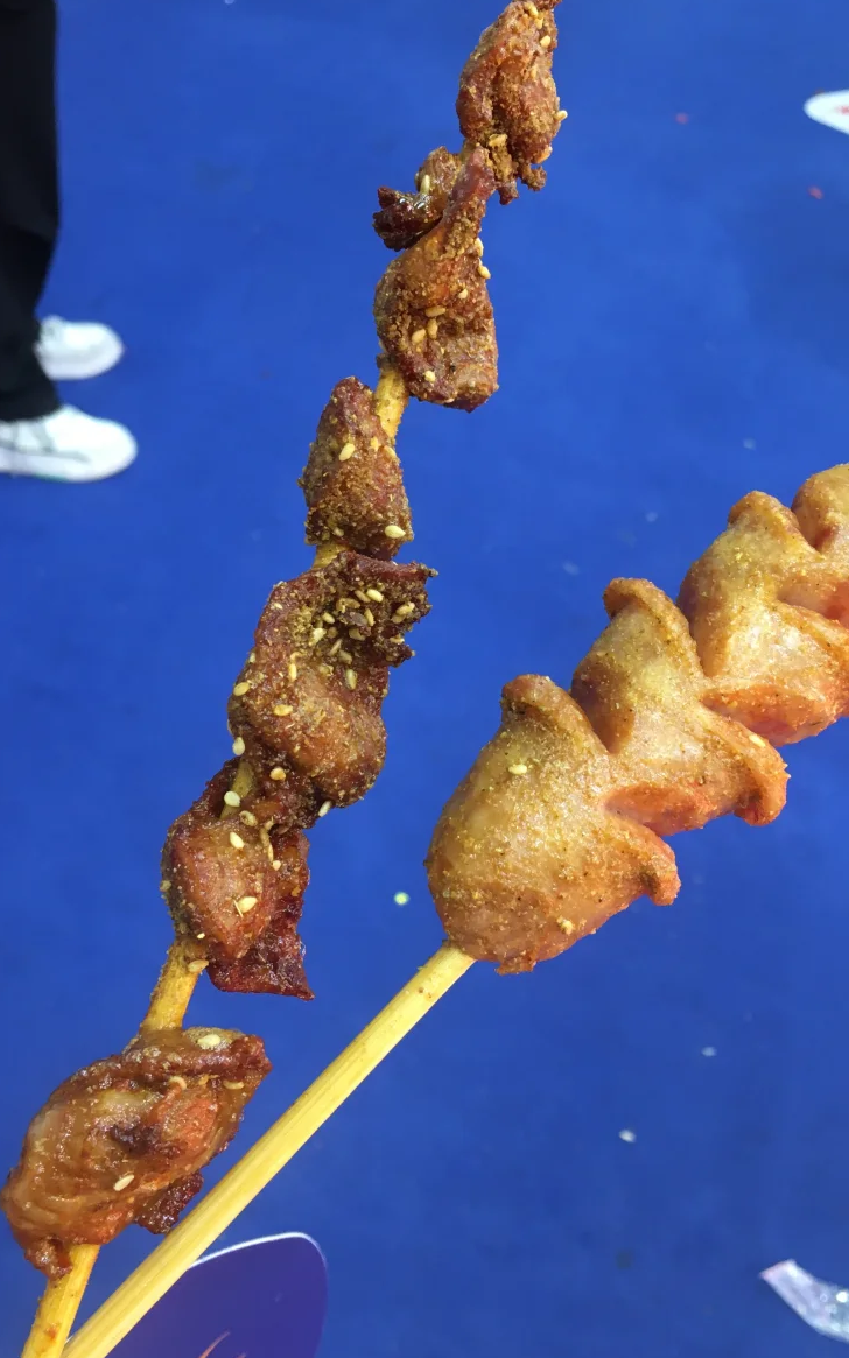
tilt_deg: -40.8
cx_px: 419
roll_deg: -3.7
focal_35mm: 38
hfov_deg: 33.6
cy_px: 638
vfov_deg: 51.5
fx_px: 1407
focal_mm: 4.15
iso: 100
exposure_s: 1/33
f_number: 2.2
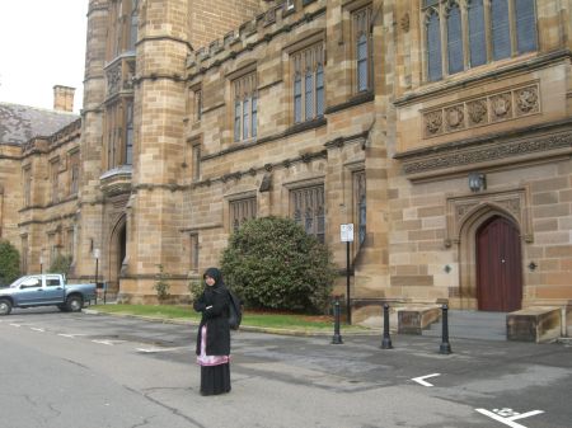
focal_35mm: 38
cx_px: 286
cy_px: 214
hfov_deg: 49.0
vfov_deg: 37.7
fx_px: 628
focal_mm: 7.9
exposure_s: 1/200
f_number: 4
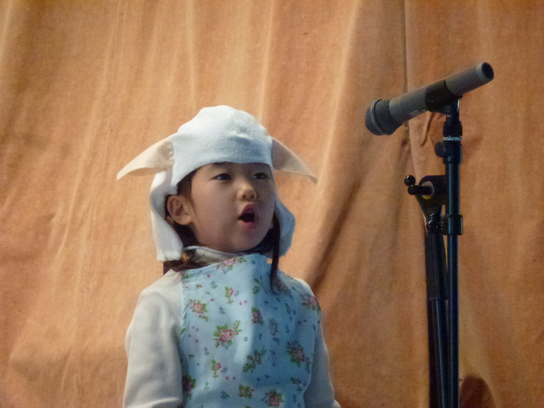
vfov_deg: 3.9
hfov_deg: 5.2
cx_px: 272
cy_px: 204
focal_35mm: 384
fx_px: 6035
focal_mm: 68.8
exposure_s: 1/40
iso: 800
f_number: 5.9
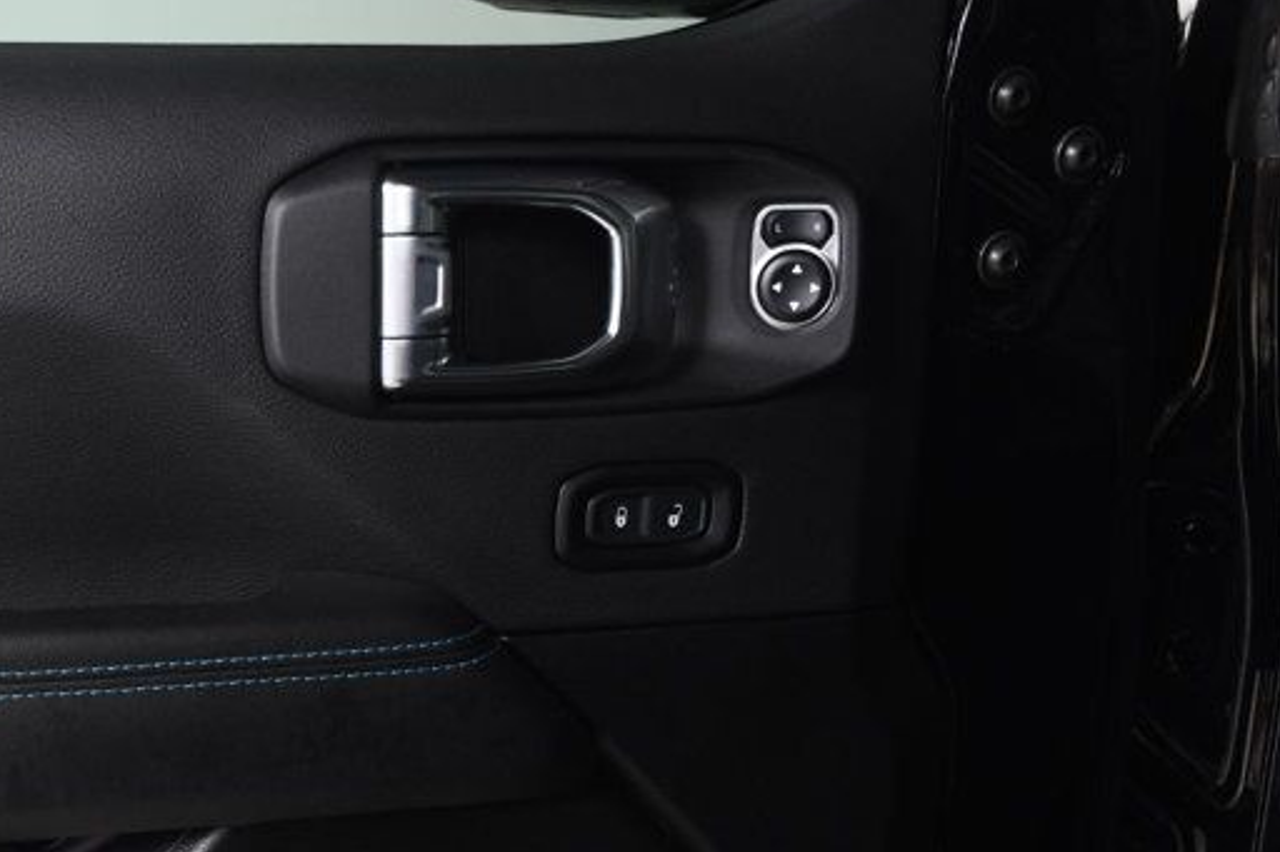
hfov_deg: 25.0
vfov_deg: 17.1
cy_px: 830
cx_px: 50
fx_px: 2772
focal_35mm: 78
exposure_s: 1/160
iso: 100
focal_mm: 26
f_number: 3.8
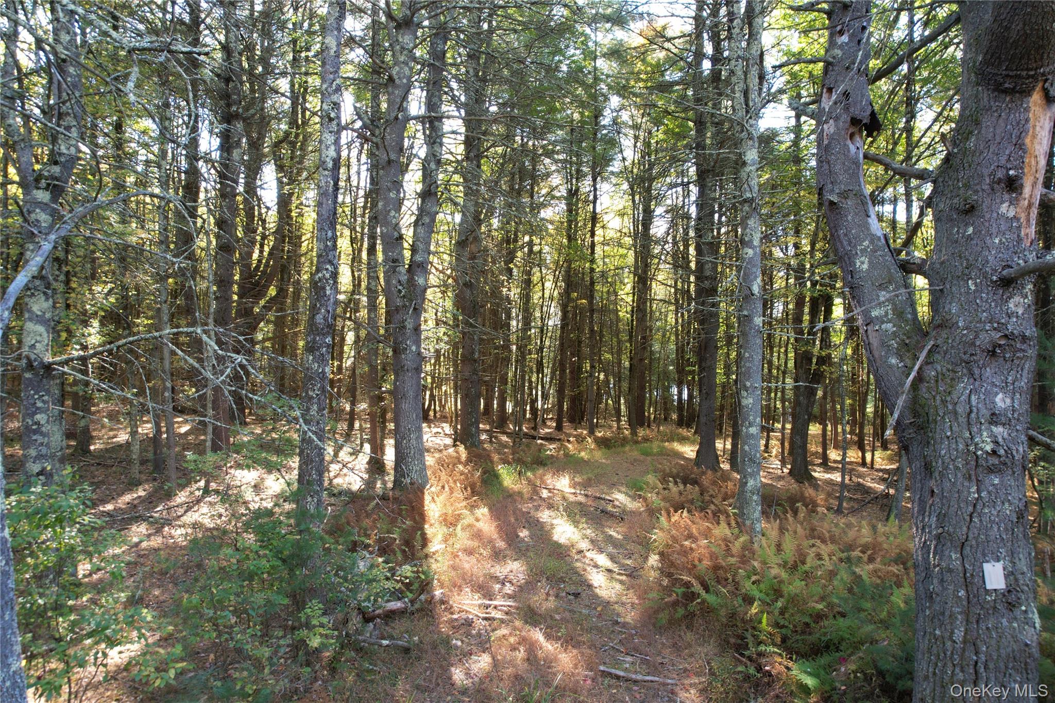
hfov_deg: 78.6
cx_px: 528
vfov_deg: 57.2
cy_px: 352
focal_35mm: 22
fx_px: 645
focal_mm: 8.38
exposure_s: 1/40
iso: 100
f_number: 2.8
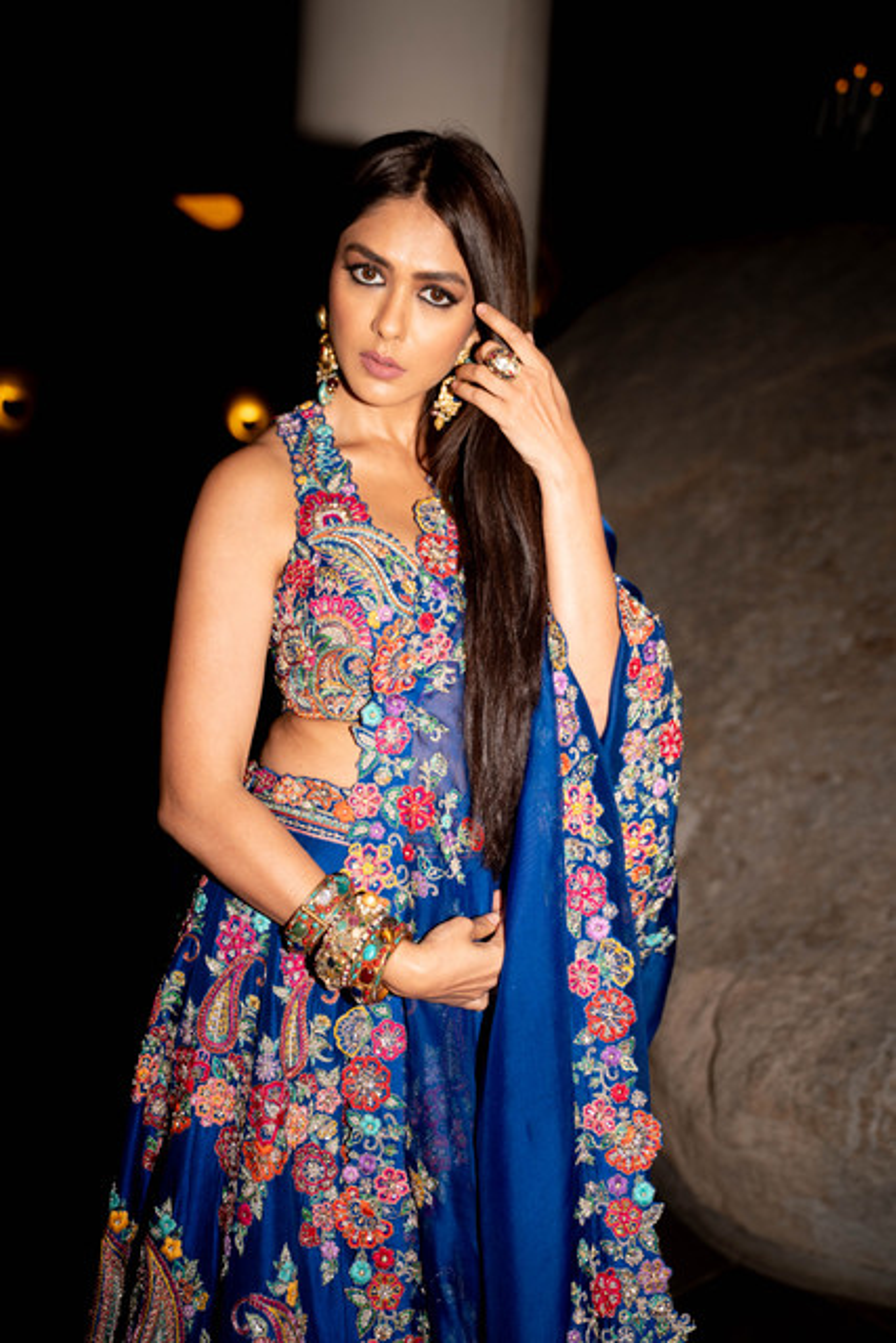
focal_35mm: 38
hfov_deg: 35.1
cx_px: 448
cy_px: 672
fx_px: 1418
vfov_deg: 50.7
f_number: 2.8
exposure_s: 1/320
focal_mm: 38
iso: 250
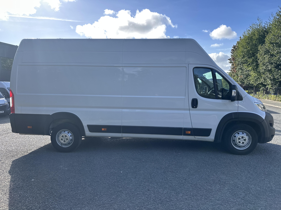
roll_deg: +0.8
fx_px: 195
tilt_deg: -3.8
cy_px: 105
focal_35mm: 24
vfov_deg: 56.8
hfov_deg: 71.6
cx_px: 140
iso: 80
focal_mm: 6.86
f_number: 1.78
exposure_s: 1/1304
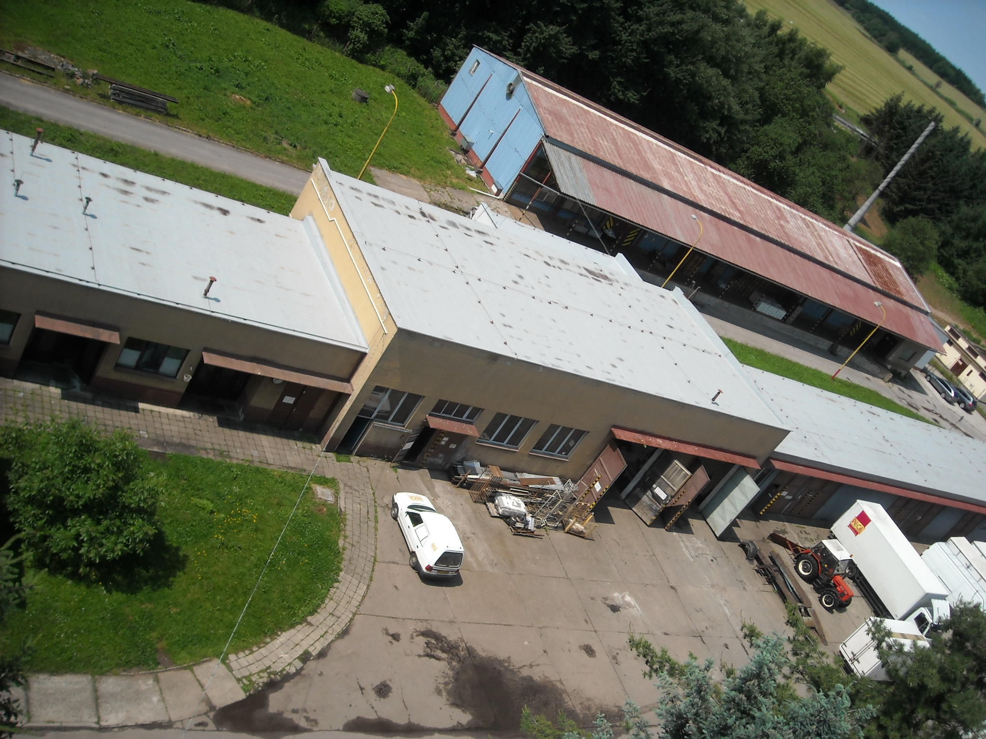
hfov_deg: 52.6
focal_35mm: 35
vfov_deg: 40.7
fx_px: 997
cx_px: 493
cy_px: 370
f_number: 5.6
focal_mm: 5.7
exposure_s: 1/353
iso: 64
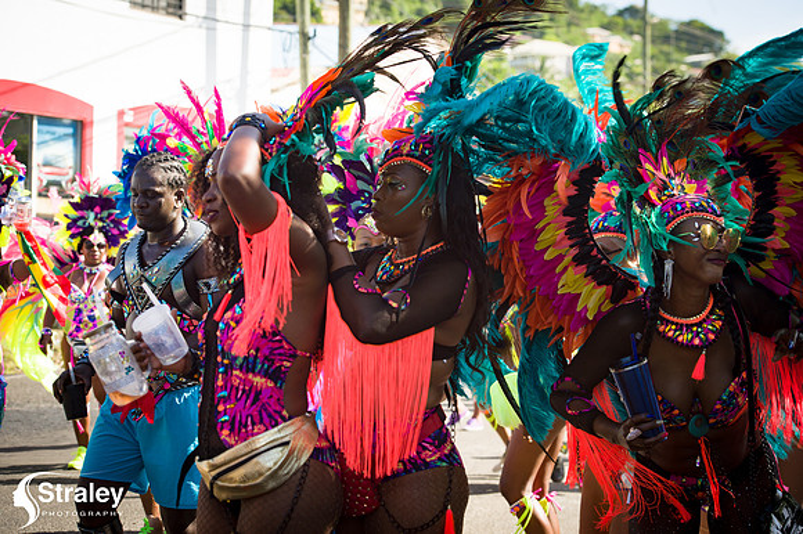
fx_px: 1917
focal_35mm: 86
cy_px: 267
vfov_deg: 15.9
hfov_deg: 23.7
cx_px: 402
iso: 100
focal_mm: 86
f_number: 6.3
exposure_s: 1/200
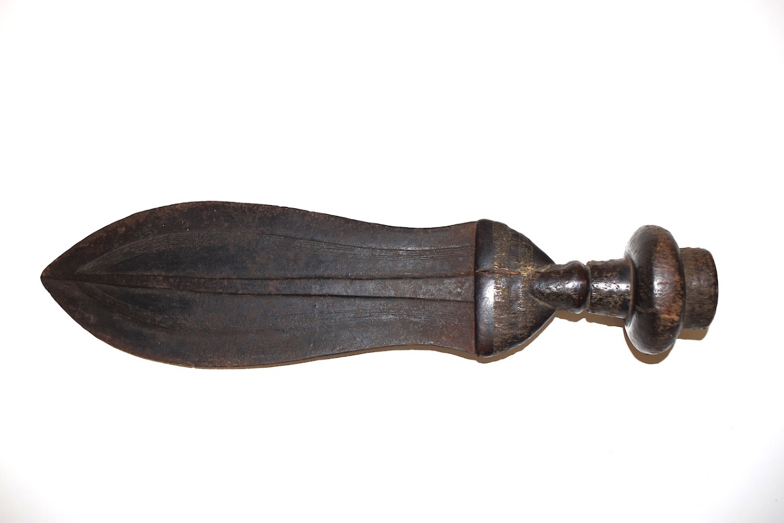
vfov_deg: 40.0
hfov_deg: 57.2
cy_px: 262
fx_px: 719
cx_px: 392
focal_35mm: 33
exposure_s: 1/125
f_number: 5.6
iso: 360
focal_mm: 22
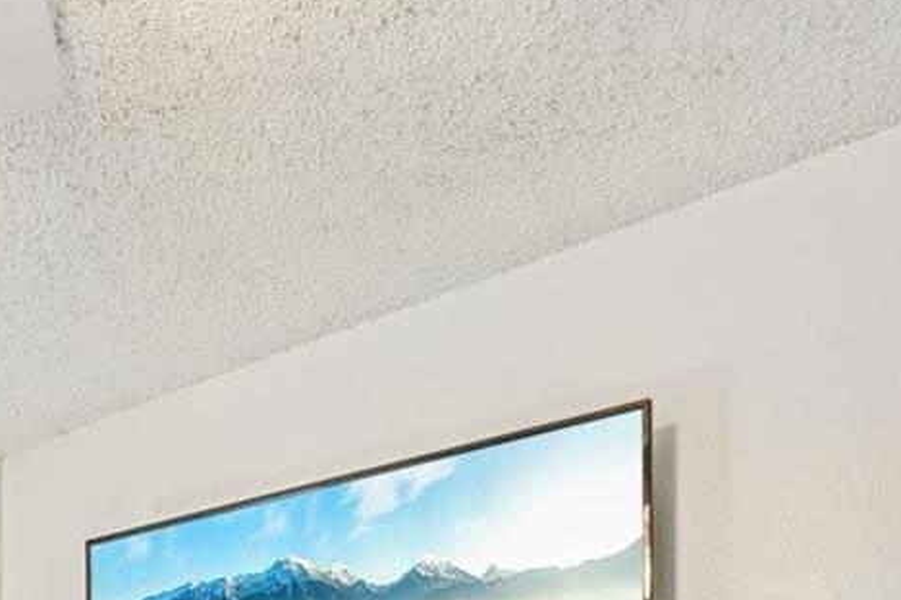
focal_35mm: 48
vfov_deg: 22.1
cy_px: 953
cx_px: 224
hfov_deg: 40.0
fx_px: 1201
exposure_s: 1/8
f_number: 8
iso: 400
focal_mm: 14
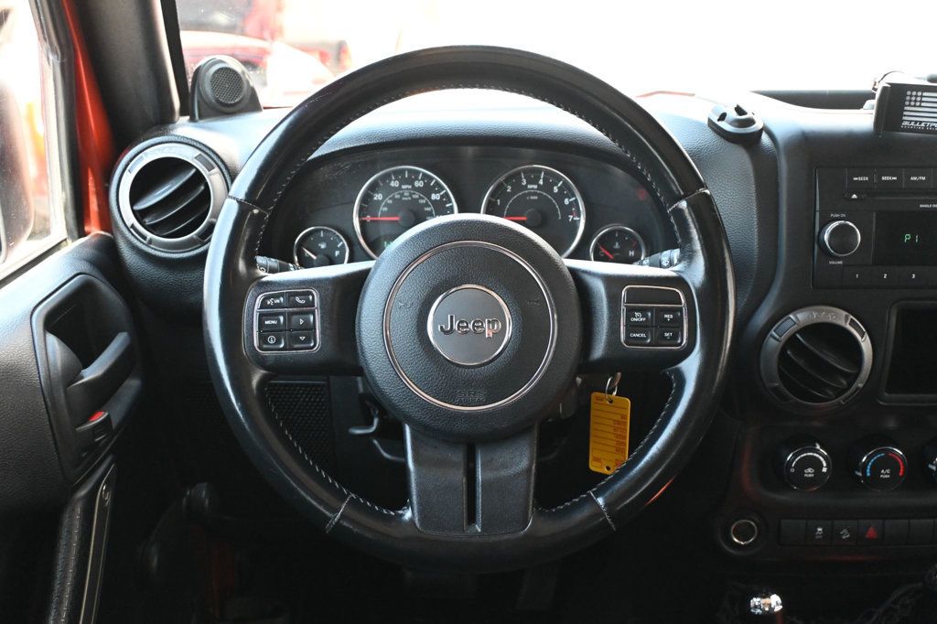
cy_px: 312
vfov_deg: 36.1
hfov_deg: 52.2
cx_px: 468
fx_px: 956
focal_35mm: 37
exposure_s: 1/125
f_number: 4.2
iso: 2000
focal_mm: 24.5
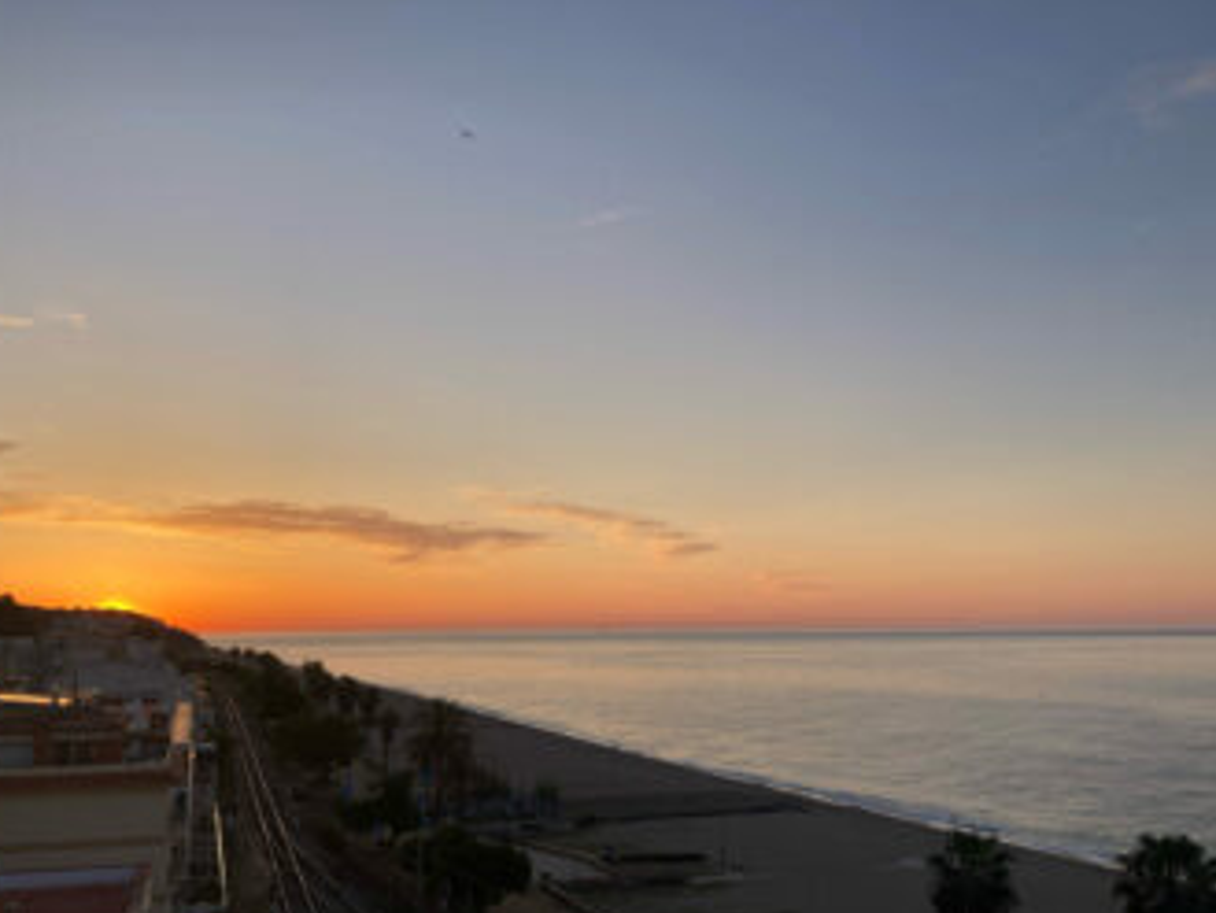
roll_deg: +0.9
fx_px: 1195
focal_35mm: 34
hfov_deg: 53.9
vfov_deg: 41.6
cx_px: 565
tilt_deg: +5.6
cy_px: 543
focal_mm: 3.99
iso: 20
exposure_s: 1/648
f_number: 1.8
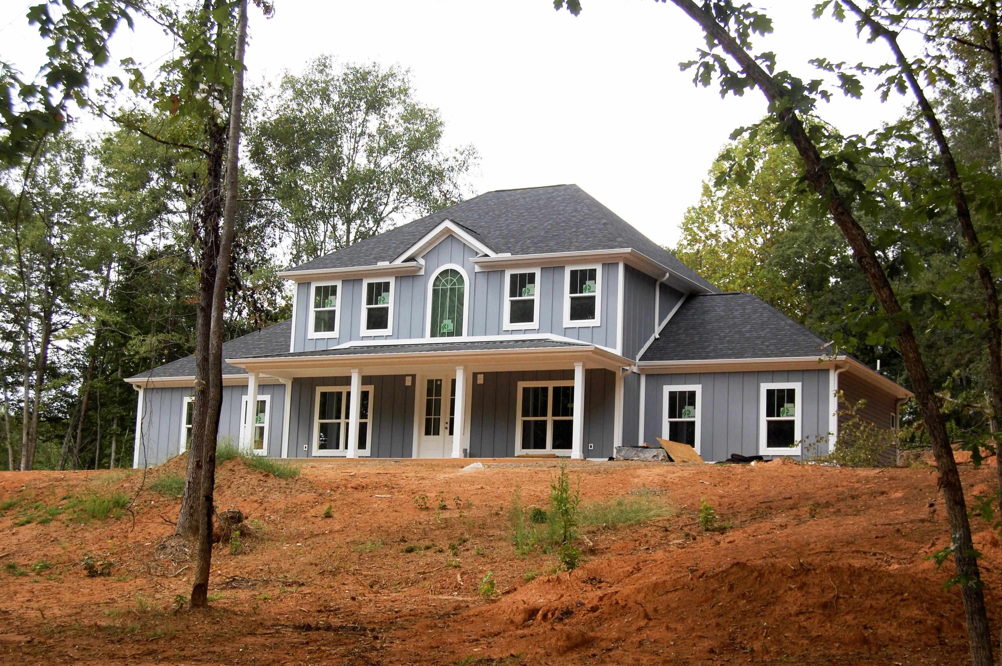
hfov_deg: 37.9
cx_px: 501
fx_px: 1460
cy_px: 333
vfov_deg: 25.7
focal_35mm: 52
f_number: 5
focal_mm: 35
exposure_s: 1/500
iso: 400
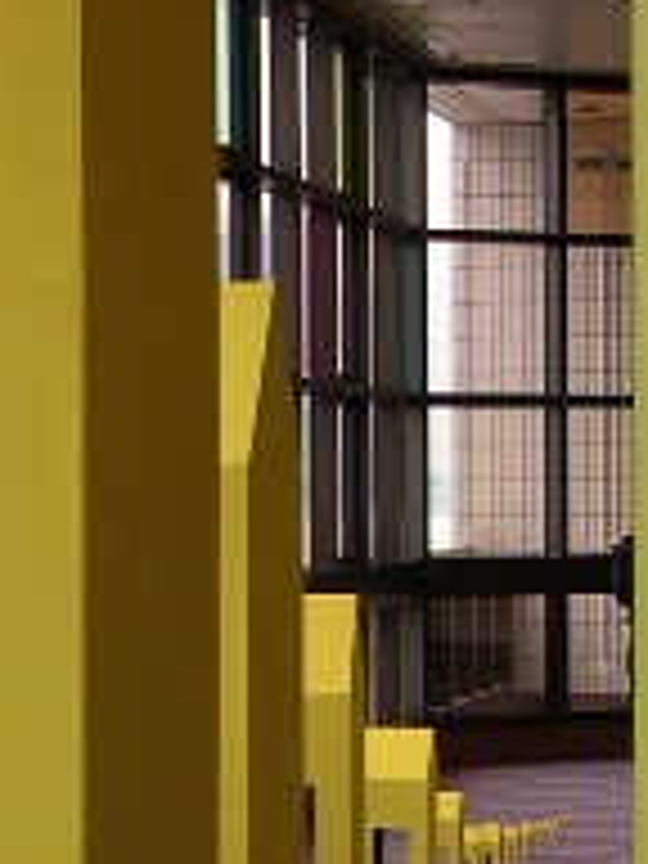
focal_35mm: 158
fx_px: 3944
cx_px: -166
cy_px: 738
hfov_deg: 9.3
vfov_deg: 12.4
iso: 100
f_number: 2.8
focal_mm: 8
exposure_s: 1/37.1
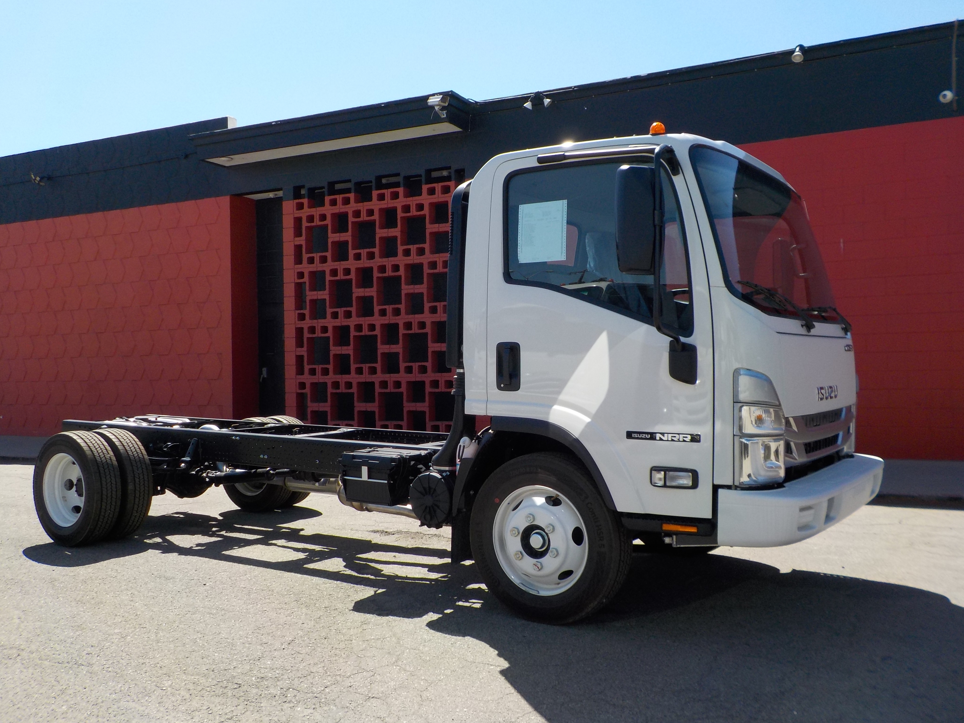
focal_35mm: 30
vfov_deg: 46.8
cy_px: 362
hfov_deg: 60.0
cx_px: 482
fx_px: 835
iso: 125
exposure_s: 1/800
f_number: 3.3
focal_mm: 4.1
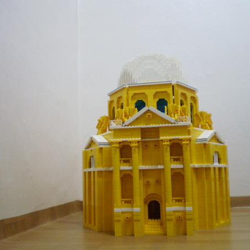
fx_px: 351
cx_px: 119
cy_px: 124
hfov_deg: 39.2
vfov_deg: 39.2
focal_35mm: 43
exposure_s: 1/40
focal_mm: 6.3
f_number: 3.1
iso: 400
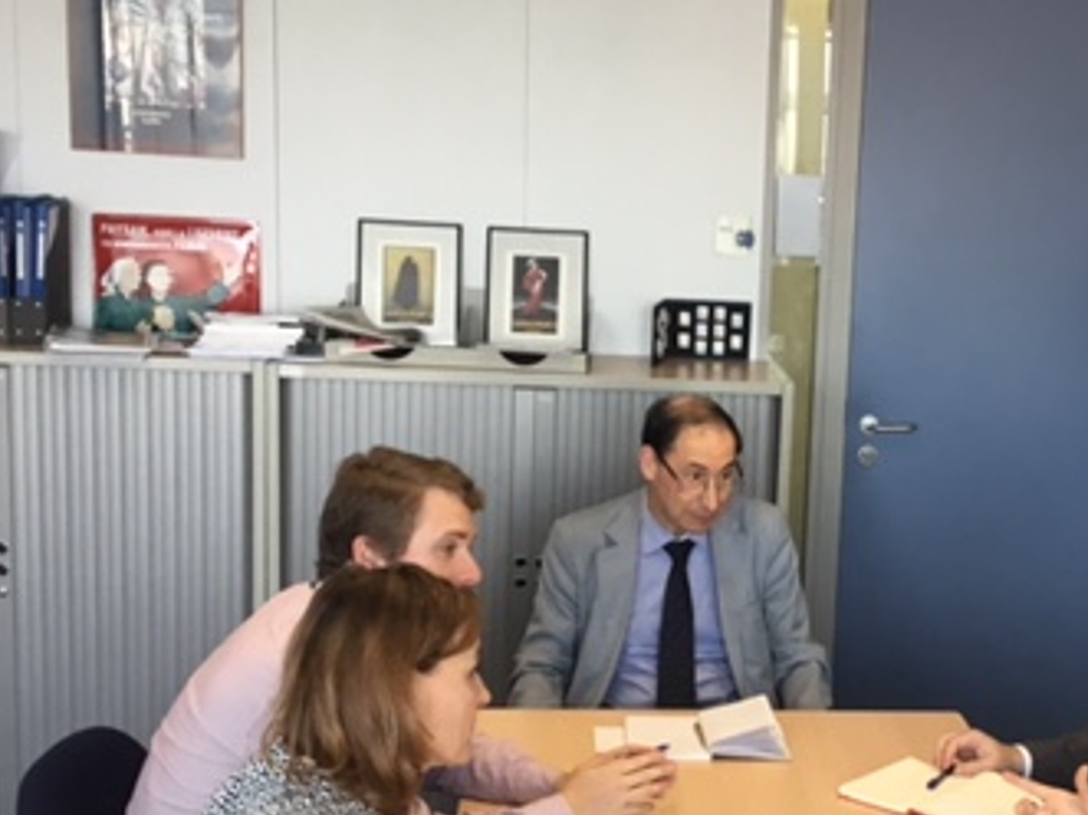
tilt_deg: -12.6
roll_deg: -2.7
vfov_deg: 24.3
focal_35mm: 60
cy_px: 523
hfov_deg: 31.7
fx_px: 1885
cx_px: 786
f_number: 2.4
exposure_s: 1/33
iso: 64
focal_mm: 3.3
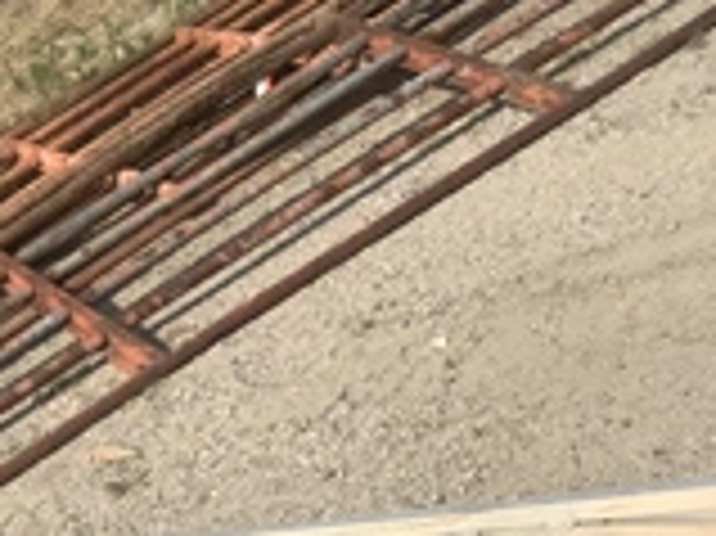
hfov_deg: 24.3
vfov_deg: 17.8
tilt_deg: -27.2
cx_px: 68
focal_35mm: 78
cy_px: 667
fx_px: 1612
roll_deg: +27.2
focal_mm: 3.3
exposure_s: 1/1567
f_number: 2.4
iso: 25
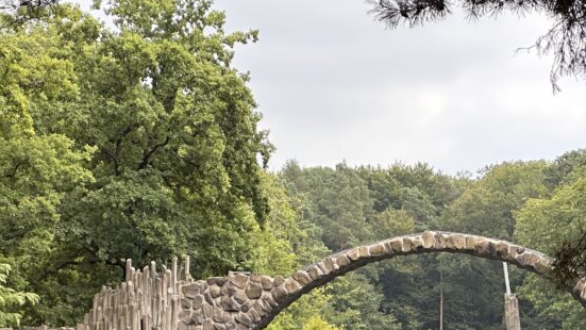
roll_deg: -0.5
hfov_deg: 13.7
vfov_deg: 7.7
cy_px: 380
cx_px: 490
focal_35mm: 156
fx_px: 2424
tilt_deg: +0.9
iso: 32
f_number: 2.8
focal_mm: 9
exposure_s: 1/148
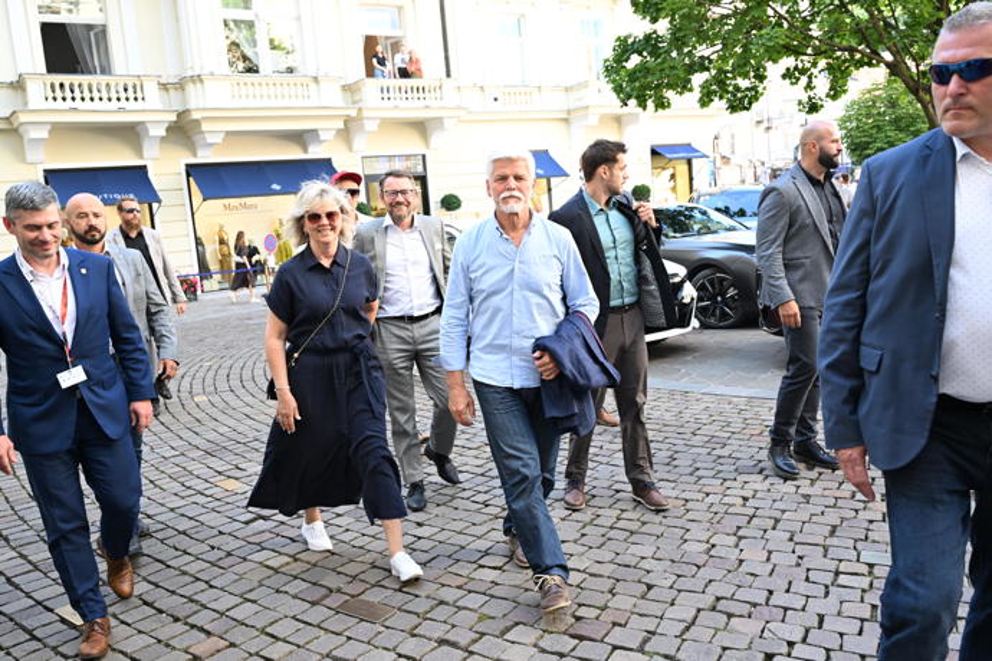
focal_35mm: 32
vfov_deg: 41.7
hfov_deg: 59.5
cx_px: 496
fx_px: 868
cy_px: 330
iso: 1250
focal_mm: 31.5
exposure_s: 1/250
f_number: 5
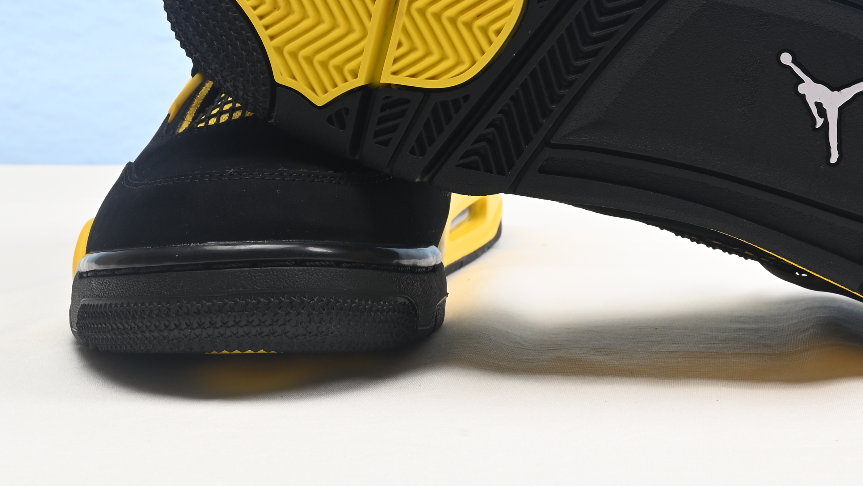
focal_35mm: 88
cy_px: -114
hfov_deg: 24.1
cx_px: 583
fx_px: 2014
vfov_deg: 13.3
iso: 100
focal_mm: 39
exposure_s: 1/2
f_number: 16
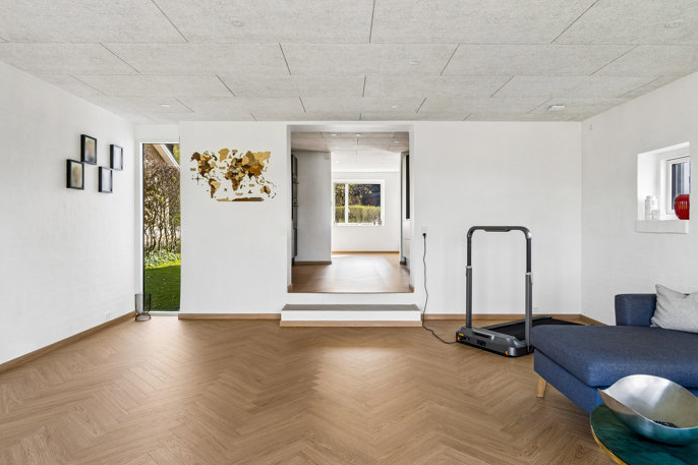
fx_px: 407
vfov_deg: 59.5
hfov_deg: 81.2
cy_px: 239
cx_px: 340
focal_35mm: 21
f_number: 8
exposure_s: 1/50
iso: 200
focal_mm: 12
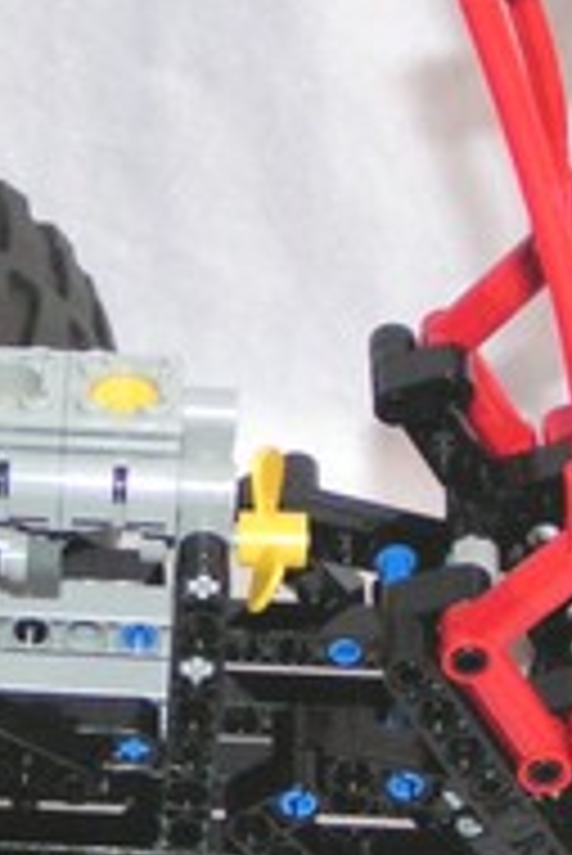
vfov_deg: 15.4
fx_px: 3164
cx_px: 86
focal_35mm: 133
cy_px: 410
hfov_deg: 10.3
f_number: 2.8
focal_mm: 5.8
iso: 200
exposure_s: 1/40
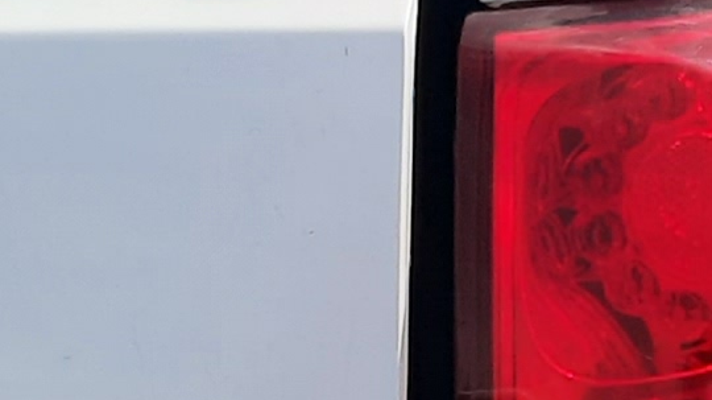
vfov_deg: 5.8
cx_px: 454
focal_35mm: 210
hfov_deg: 10.3
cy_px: 347
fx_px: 3962
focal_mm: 3.92
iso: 40
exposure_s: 1/1524
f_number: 1.7
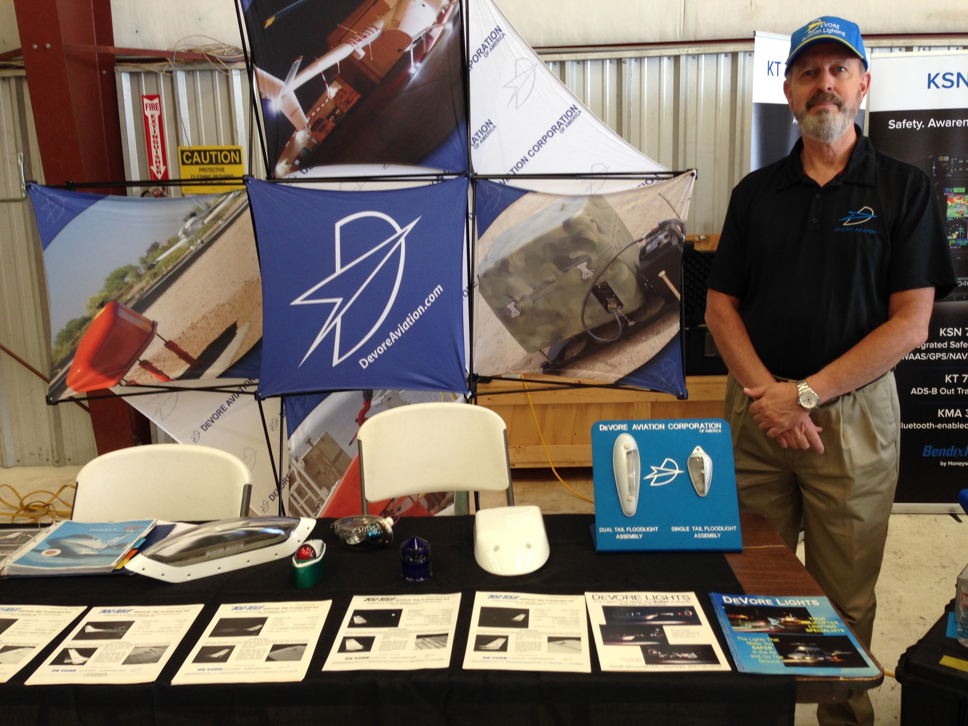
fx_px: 923
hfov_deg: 55.4
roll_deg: +0.8
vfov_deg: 42.9
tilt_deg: -10.8
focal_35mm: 33
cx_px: 484
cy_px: 363
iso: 50
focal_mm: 4.12
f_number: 2.4
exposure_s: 1/40
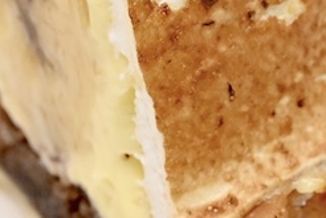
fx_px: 2209
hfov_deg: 8.4
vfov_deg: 5.6
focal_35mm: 244
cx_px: 115
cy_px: -59
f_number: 11
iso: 6400
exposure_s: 1/125
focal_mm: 60
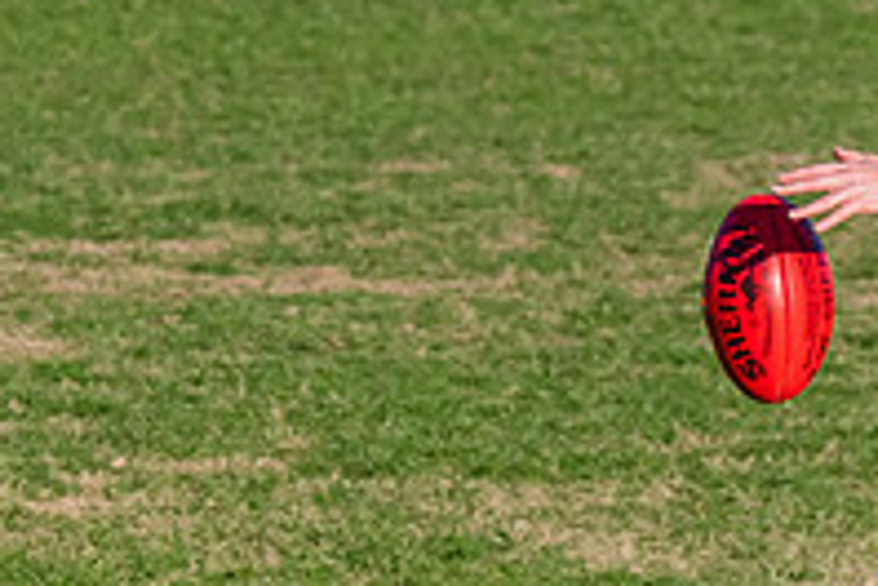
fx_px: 38531
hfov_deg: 1.3
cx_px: 1164
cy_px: -24
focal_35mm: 1580
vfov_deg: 0.9
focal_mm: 330
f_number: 9
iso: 800
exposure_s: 1/1250
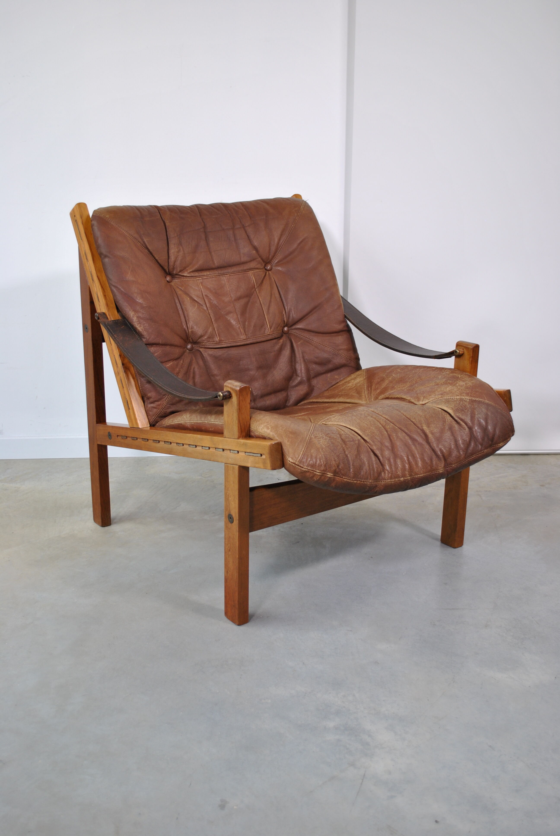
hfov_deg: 34.3
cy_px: 418
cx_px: 280
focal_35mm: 39
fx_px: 907
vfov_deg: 49.5
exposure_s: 1/40
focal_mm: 26
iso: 200
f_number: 4.5
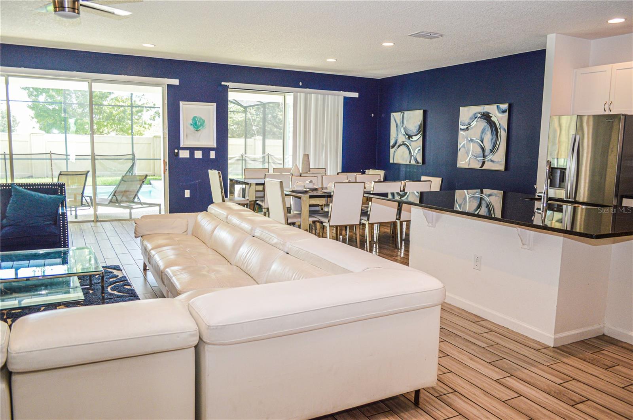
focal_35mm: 27
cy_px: 210
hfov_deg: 67.4
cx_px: 316
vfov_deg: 47.8
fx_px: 474
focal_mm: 18
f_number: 3.5
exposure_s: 1/60
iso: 400
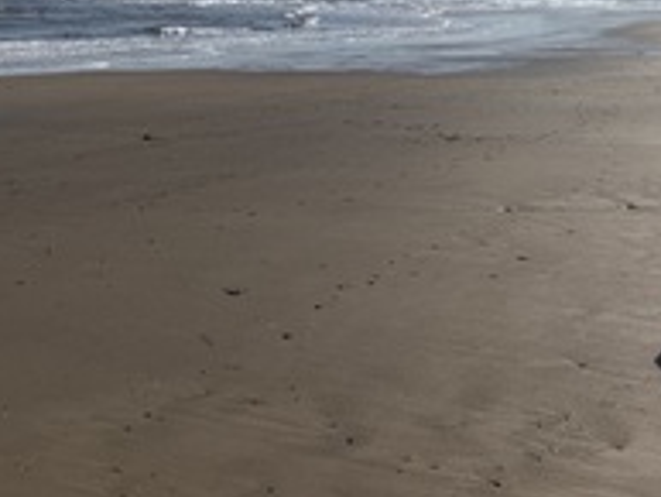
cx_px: 562
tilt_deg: -2.5
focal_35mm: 58
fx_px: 1108
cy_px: 34
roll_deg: -1.9
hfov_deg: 32.0
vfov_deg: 24.4
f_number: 1.8
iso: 32
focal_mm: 3.99
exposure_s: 1/6944
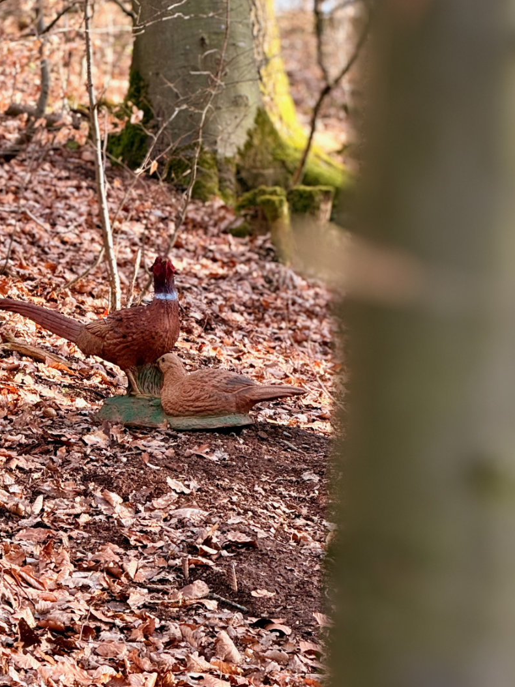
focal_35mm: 205
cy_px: 325
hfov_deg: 7.2
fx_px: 4068
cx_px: 145
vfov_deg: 9.7
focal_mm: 15.7
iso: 64
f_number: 2.8
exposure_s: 1/116
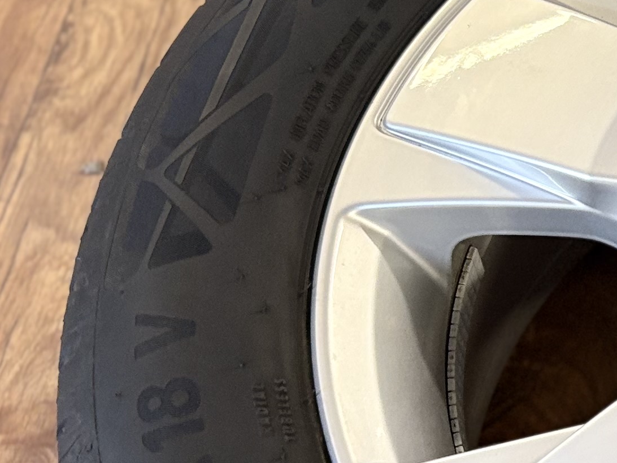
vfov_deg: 15.2
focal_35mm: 96
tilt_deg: -62.4
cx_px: 940
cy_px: 450
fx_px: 1711
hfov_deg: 18.1
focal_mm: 5.96
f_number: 1.6
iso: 160
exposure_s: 1/50
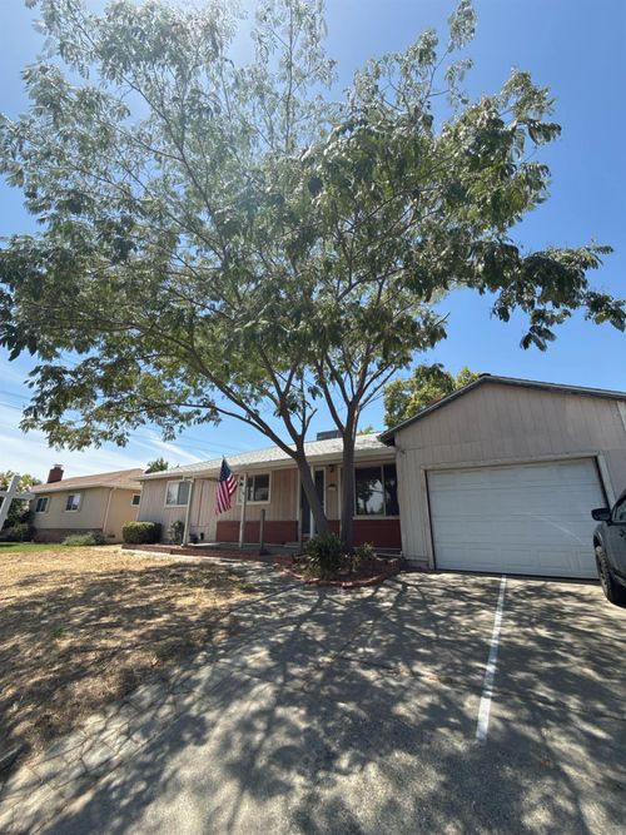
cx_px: 313
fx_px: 338
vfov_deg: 102.1
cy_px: 418
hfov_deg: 85.7
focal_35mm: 14
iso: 50
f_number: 2.2
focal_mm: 2.22
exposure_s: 1/1125
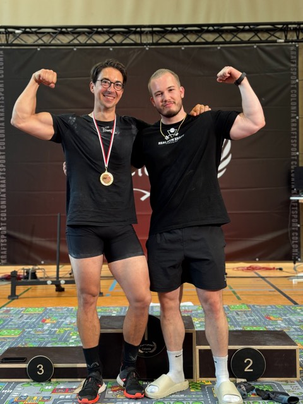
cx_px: 152
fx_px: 560
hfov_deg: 30.3
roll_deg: +0.0
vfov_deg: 39.7
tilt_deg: +0.6
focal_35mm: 48
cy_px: 202
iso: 125
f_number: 1.78
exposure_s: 1/50
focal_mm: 6.76
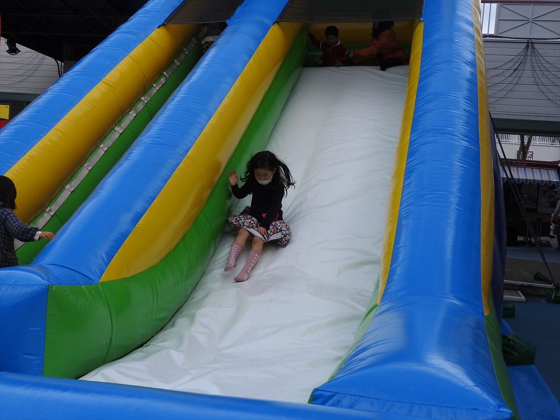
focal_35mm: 40
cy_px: 210
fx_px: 647
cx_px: 280
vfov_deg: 36.0
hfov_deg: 46.8
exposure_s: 1/500
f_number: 3.8
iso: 100
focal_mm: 7.2
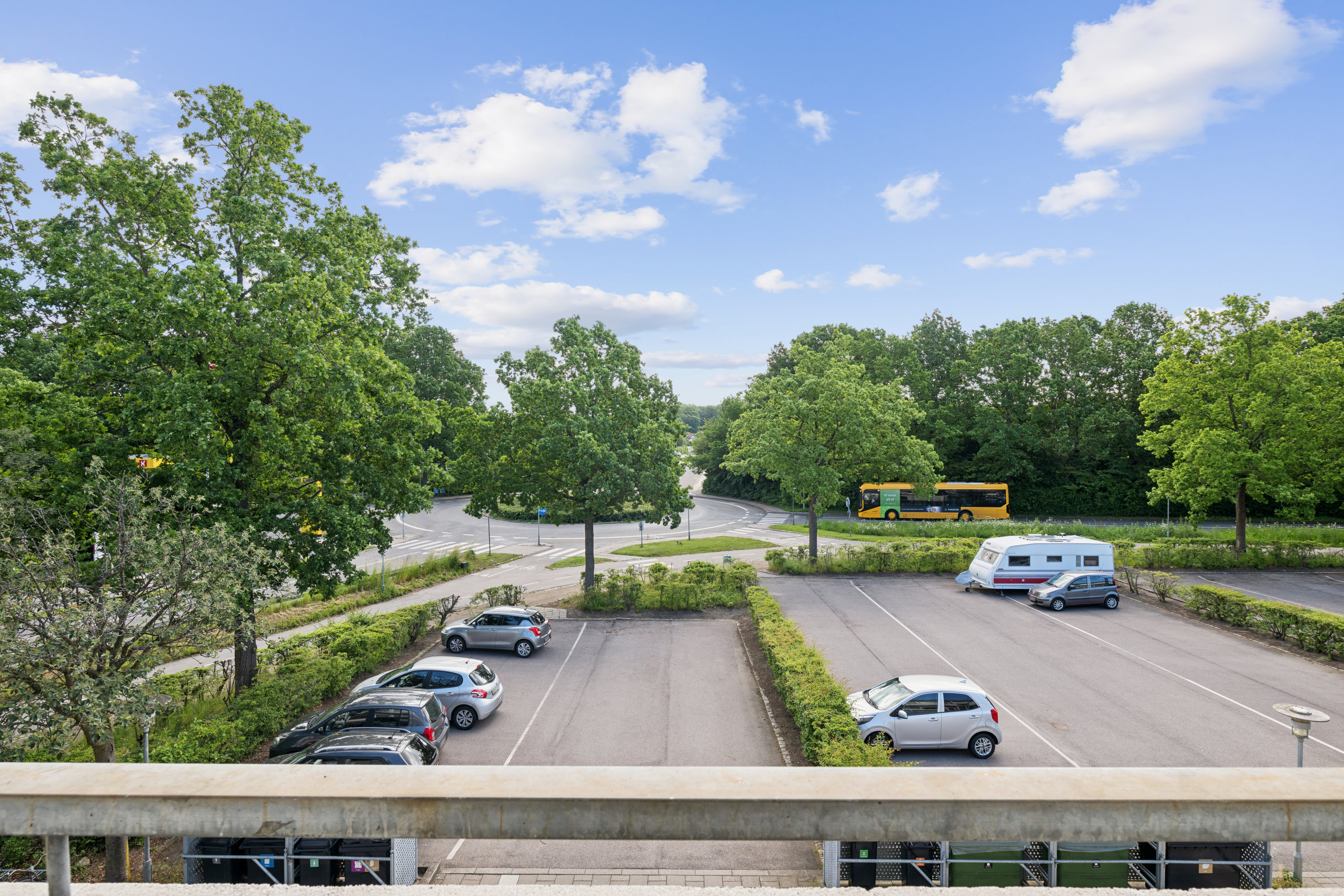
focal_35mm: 19
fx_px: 709
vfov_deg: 64.6
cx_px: 672
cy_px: 448
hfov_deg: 86.9
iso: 160
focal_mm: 19
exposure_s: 1/100
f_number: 10
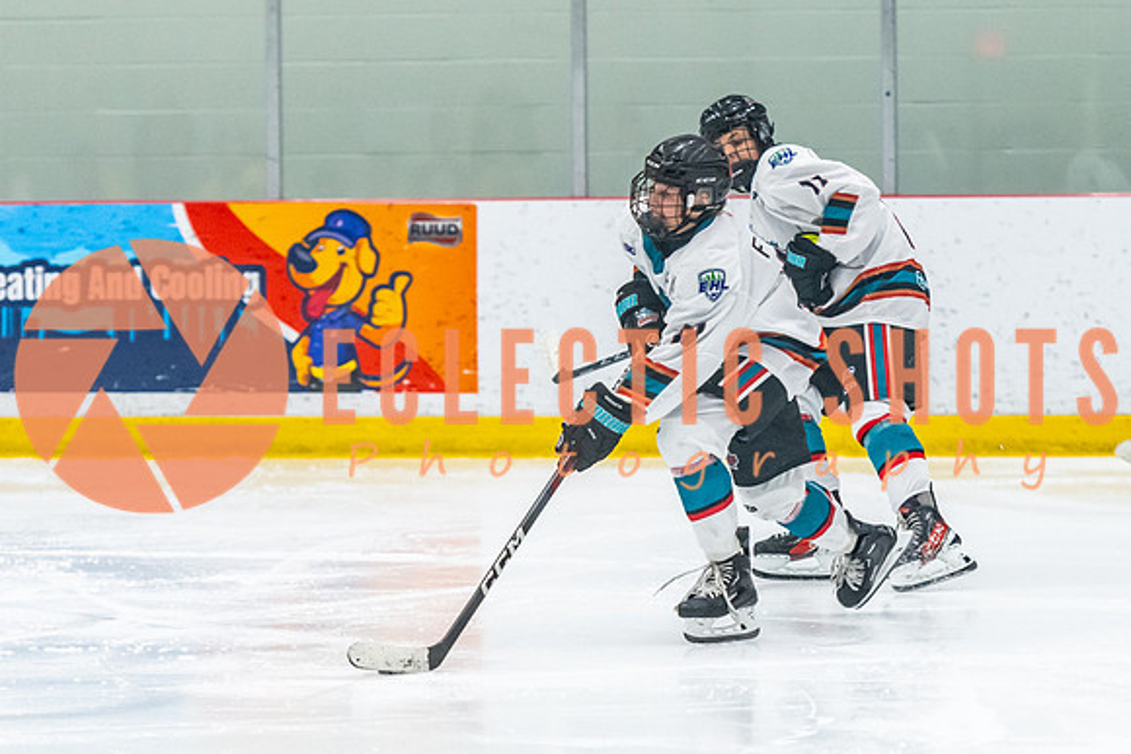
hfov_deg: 9.7
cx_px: 694
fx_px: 6634
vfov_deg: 6.5
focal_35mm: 211
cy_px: 399
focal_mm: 125
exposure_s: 1/800
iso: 4000
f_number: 2.8
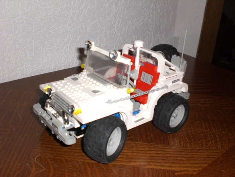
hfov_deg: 49.0
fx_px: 258
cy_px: 88
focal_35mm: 38
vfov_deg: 37.7
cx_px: 118
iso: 200
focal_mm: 6.3
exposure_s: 1/60
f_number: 3.1
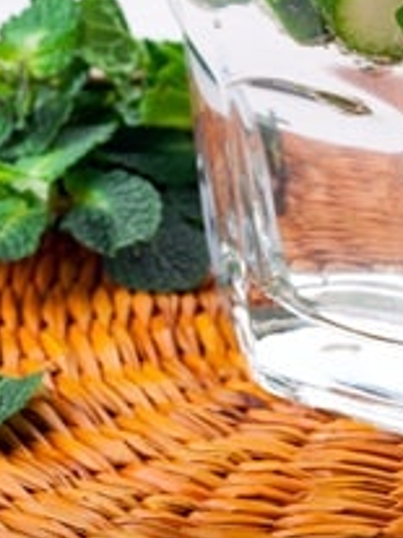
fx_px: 3564
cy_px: 26
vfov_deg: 8.6
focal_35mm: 229
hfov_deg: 6.5
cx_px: 179
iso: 200
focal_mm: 55
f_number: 10
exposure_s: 1/160
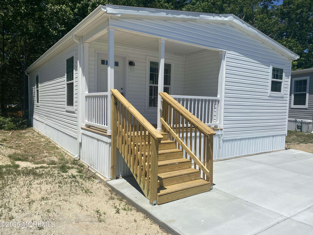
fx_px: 235
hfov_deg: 67.3
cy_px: 118
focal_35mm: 26
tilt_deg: -2.2
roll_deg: -2.3
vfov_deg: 53.1
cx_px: 156
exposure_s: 1/5025
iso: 32
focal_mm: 4.25
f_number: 1.8
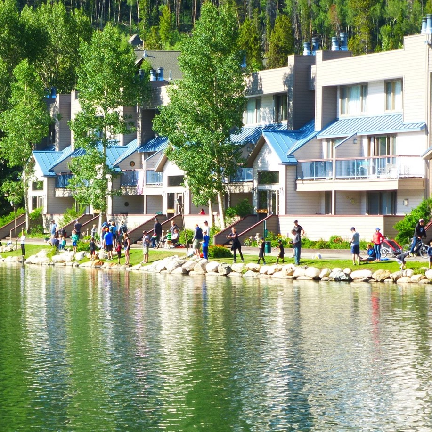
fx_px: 2090
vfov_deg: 11.8
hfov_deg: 11.7
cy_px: 218
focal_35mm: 148
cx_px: 60
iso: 100
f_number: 5
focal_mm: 17.3
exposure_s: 1/160
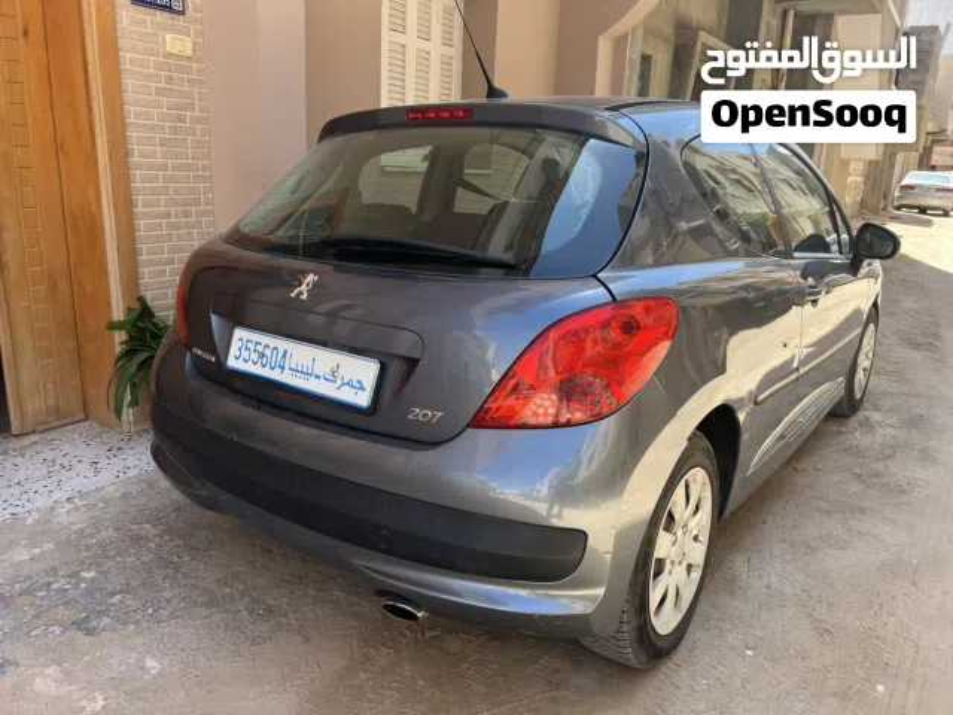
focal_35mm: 26
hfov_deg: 67.3
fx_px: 716
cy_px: 358
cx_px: 476
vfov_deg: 53.1
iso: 50
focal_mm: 5.7
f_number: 1.5
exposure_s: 1/611
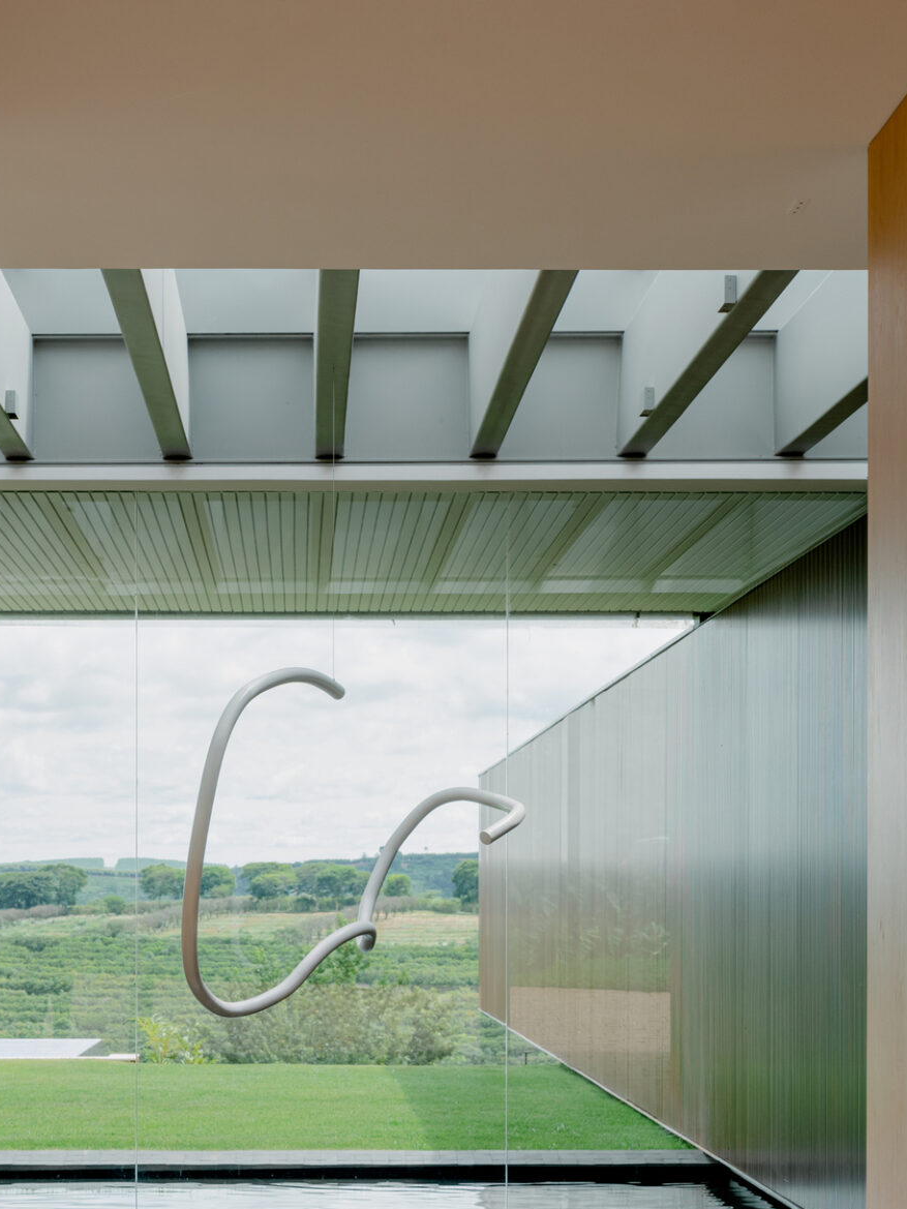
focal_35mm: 81
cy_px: 902
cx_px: 335
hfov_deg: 18.2
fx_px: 2829
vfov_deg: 23.9
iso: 200
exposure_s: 1/60
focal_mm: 46.5
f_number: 9
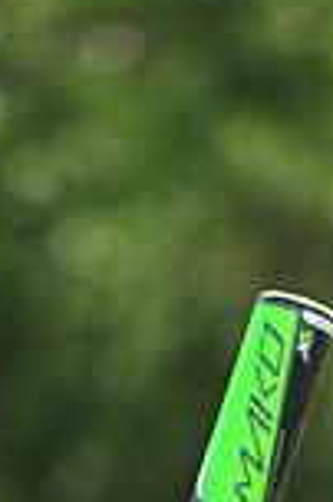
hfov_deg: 2.2
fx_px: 8733
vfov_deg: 3.3
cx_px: 227
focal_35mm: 628
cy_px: 938
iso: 320
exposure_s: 1/1600
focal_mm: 165
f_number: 4.5
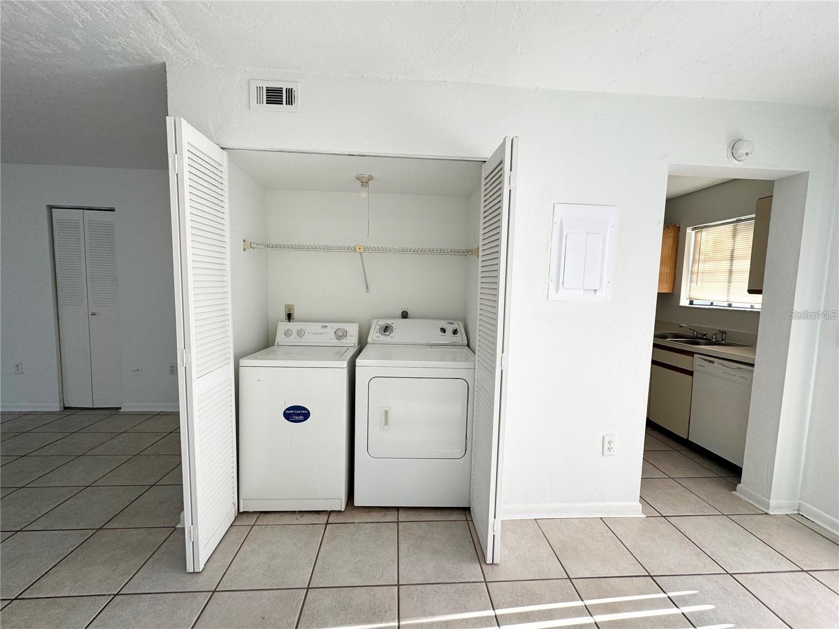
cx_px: 420
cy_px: 314
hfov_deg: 102.1
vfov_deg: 85.7
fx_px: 339
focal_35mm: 14
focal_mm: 2.22
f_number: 2.2
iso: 50
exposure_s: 1/120
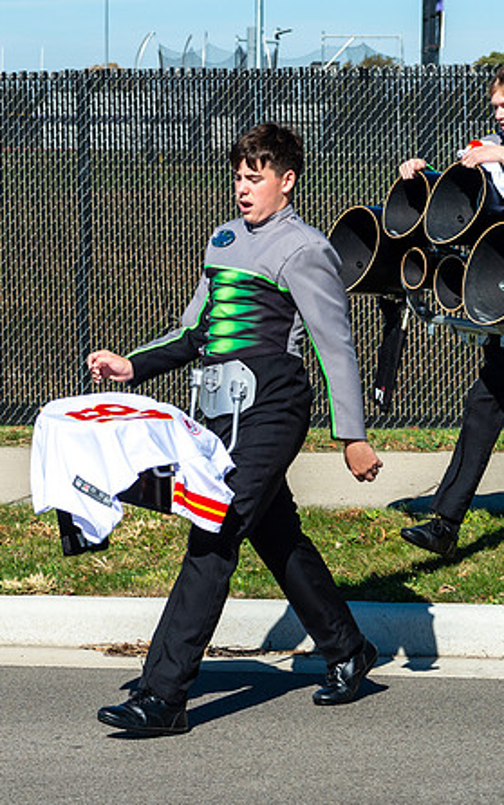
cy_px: 310
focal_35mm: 136
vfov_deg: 15.3
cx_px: 222
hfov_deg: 9.6
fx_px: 2987
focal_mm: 70
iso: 320
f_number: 8
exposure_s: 1/1250
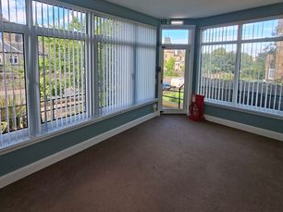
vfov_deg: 72.8
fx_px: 139
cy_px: 74
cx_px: 117
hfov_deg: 90.2
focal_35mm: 17
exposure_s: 1/180
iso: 40
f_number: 2.2
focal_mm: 1.74
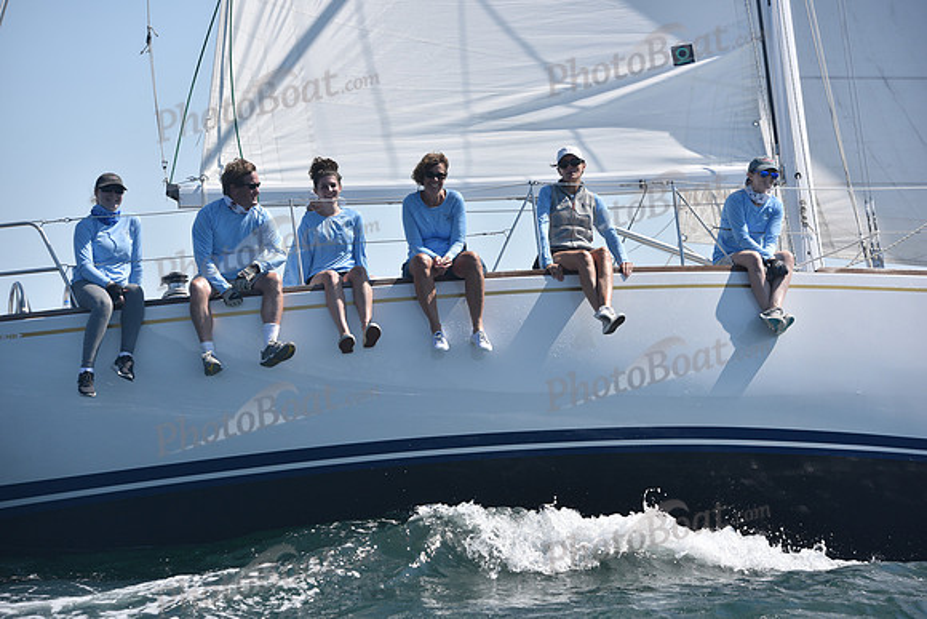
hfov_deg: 15.8
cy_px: 310
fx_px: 3348
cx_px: 464
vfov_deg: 10.6
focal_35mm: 130
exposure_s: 1/1000
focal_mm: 130
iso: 250
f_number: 5
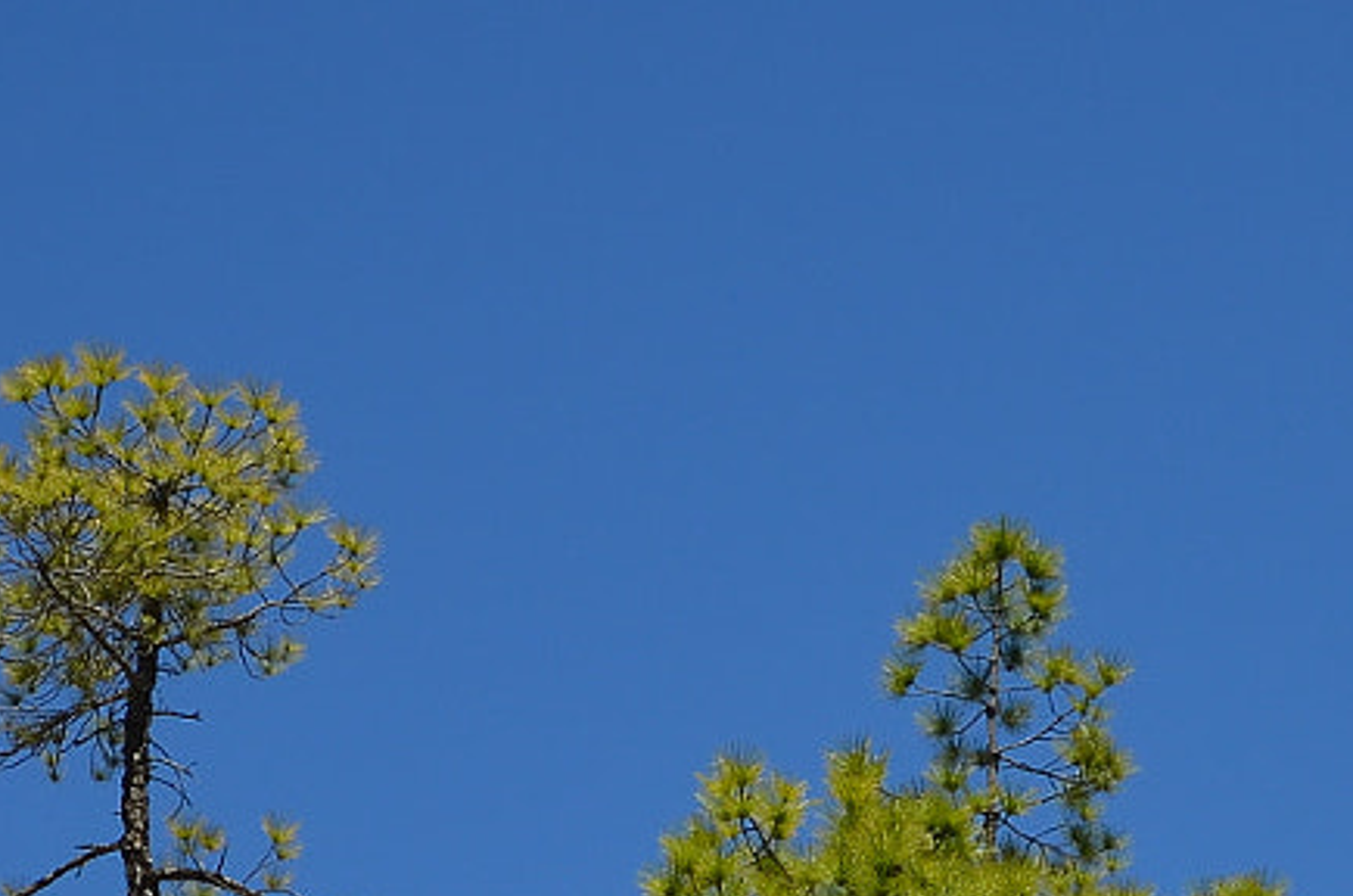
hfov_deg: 7.2
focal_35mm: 287
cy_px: 1286
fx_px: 10763
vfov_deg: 4.7
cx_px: 1185
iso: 100
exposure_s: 1/400
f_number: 5.6
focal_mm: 52
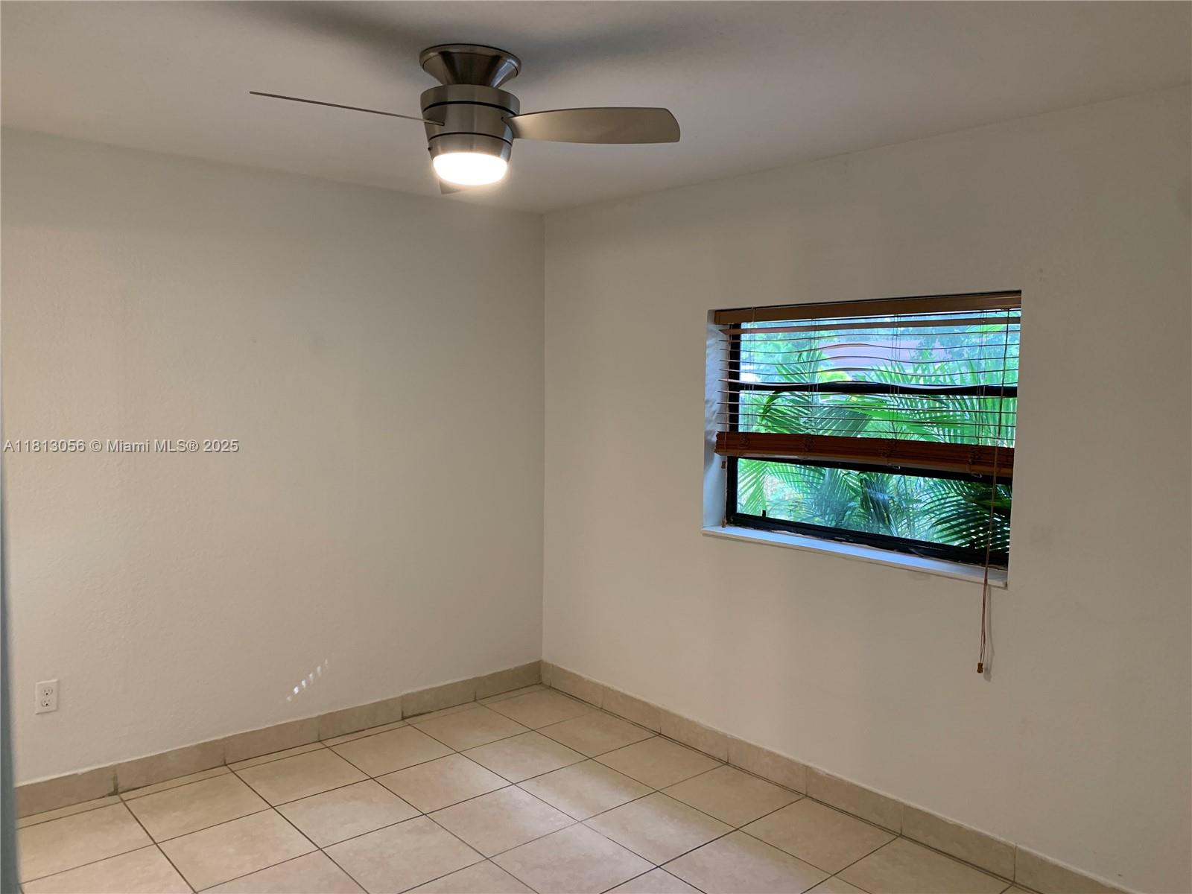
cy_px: 447
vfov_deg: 53.1
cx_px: 596
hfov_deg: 67.3
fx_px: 895
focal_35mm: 26
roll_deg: -0.8
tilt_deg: -6.3
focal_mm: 4.25
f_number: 1.8
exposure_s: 1/60
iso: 125
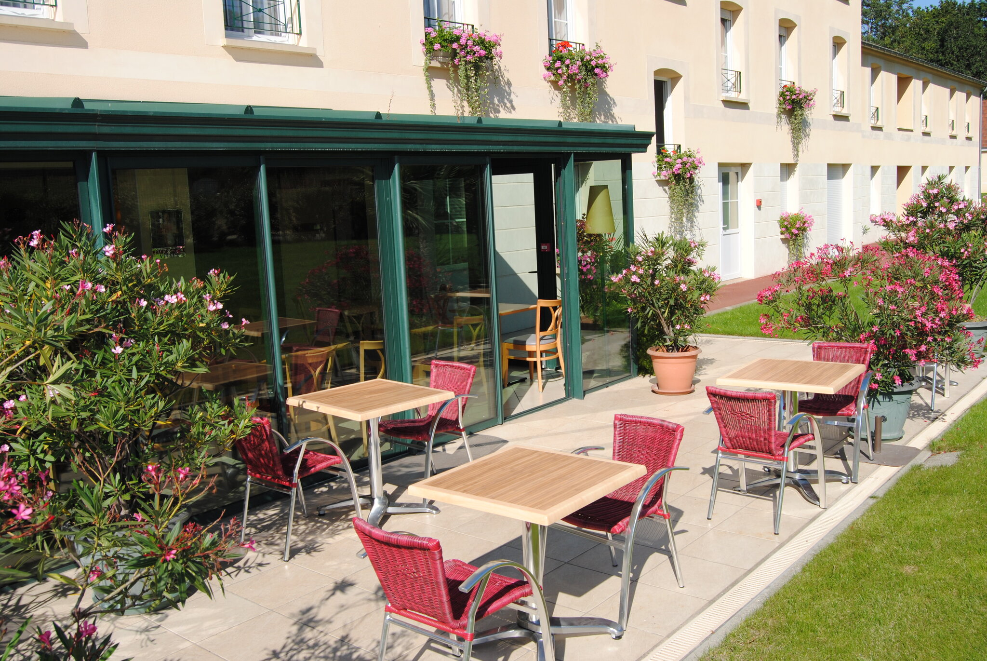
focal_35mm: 33
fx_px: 906
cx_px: 494
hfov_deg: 57.2
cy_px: 330
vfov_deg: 40.1
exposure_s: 1/200
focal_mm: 22
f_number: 10
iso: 100
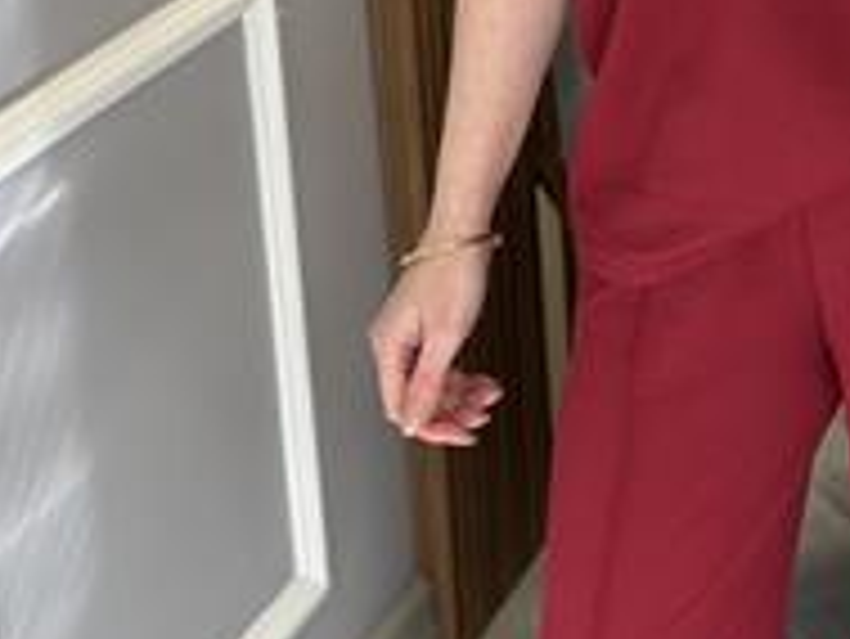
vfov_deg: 11.2
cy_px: 284
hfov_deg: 14.7
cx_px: 863
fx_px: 3243
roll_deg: +1.3
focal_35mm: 132
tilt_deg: -20.1
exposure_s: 1/171
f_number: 1.78
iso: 100
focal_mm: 6.86
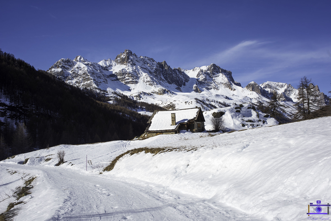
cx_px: 166
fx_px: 405
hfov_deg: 44.5
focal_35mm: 44
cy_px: 110
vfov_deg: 30.5
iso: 64
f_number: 8
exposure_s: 1/500
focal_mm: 44
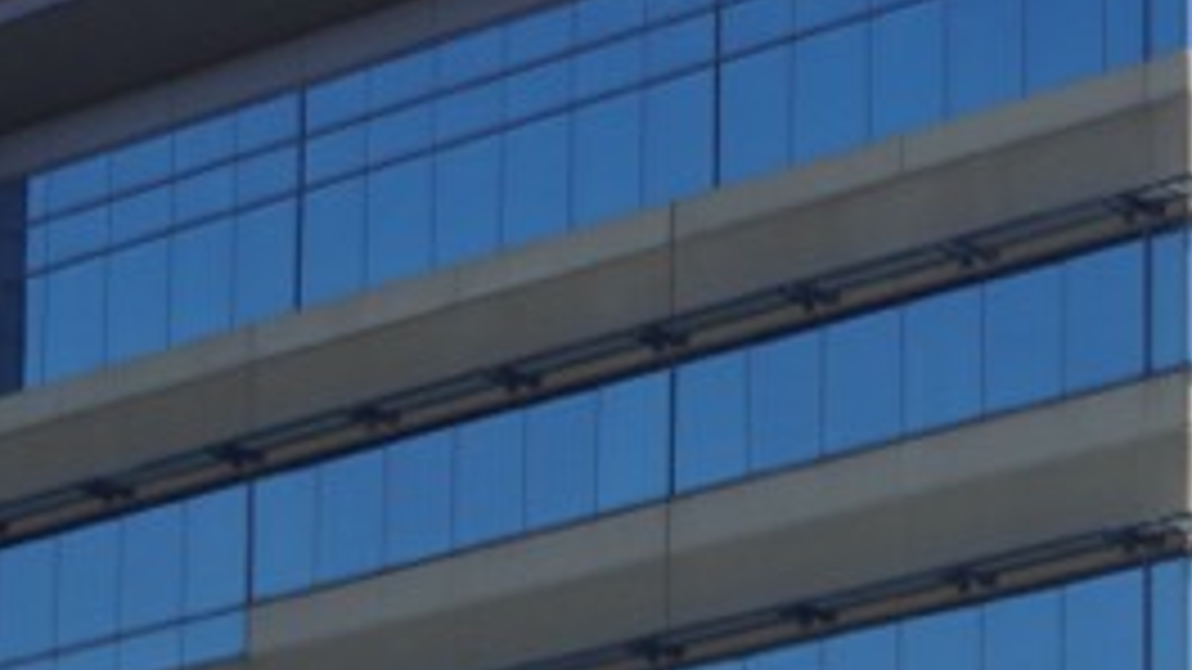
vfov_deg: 5.6
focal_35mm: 216
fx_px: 6826
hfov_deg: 9.7
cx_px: 1732
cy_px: 1009
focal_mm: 26
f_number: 11
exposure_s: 1/160
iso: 100
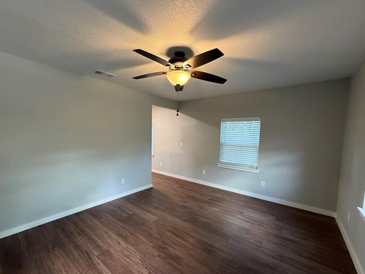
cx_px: 172
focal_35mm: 15
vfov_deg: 81.7
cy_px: 146
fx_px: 158
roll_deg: -1.3
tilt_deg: -4.7
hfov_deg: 98.0
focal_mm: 2.22
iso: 400
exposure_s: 1/60
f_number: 2.2
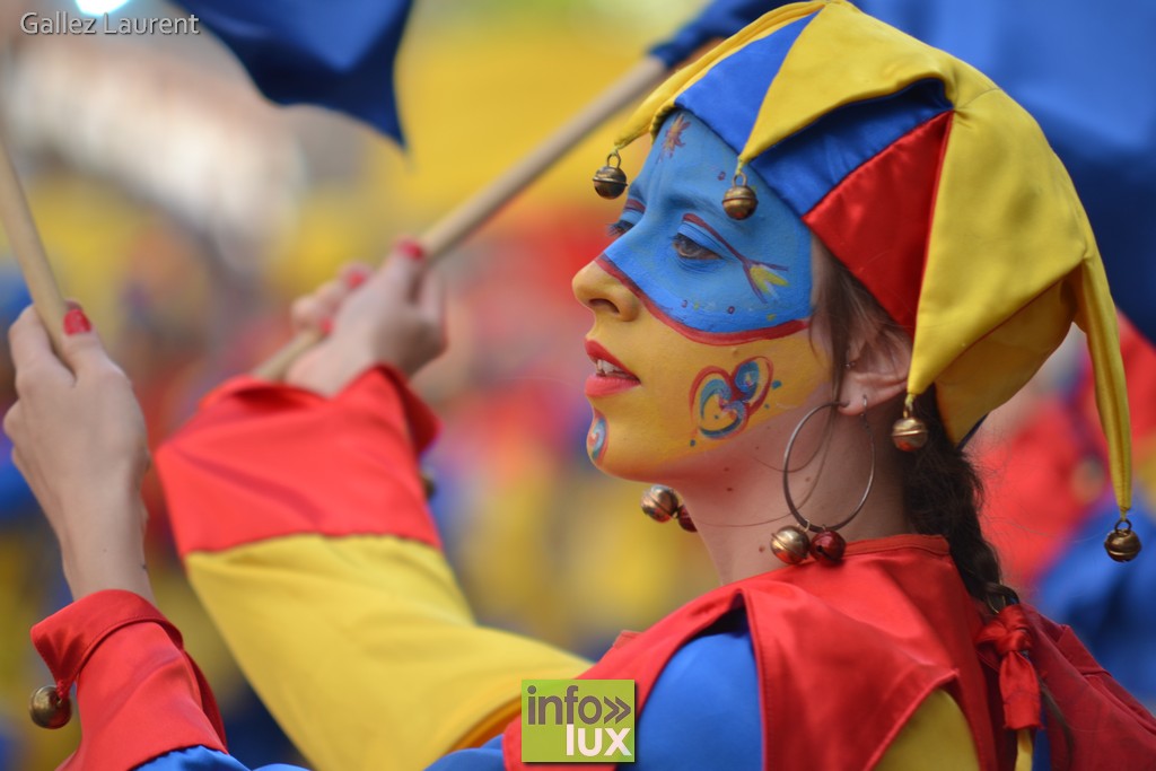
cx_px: 578
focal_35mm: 225
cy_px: 386
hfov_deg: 9.1
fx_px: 7226
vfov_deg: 6.1
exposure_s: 1/400
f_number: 2.8
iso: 100
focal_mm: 150
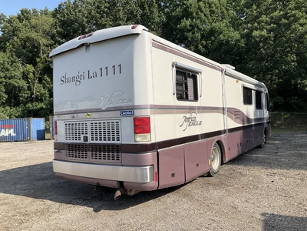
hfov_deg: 61.7
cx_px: 154
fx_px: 257
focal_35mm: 29
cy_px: 116
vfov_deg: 48.2
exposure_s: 1/1534
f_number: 1.8
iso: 25
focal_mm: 3
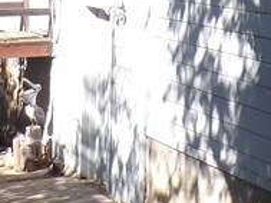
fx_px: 1018
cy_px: -40
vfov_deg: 11.2
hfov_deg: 15.1
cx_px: 205
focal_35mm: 130
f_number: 3
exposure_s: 1/450
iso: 100
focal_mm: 4.3
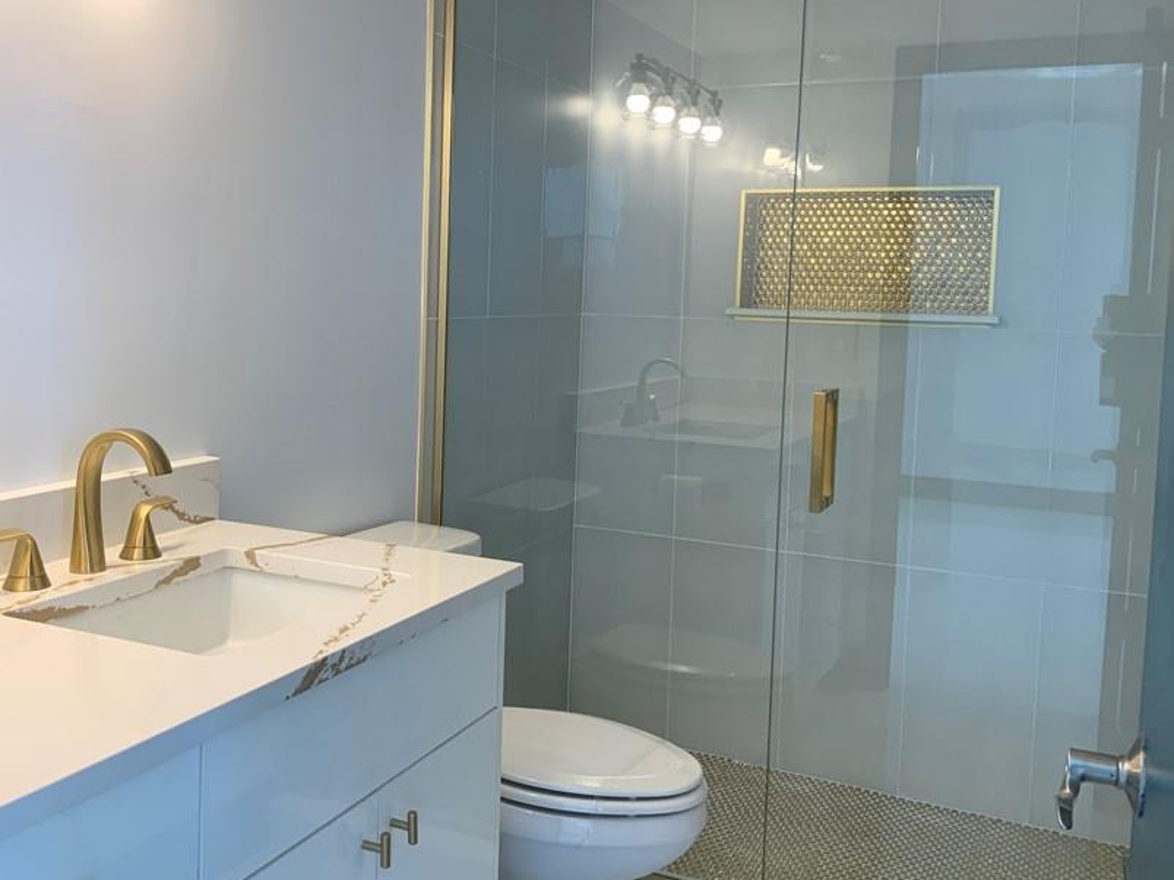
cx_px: 468
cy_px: 376
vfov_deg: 38.6
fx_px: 1255
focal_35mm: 37
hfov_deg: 49.8
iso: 40
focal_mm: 3
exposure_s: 1/120
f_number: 1.8
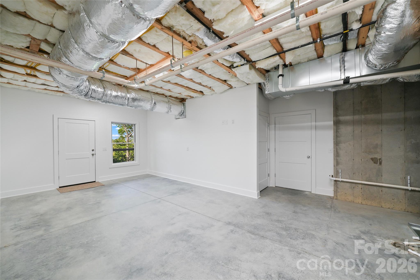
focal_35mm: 13
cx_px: 210
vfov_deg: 85.5
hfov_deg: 108.3
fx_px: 152
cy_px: 140
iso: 200
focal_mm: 13
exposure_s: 1/8
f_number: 9
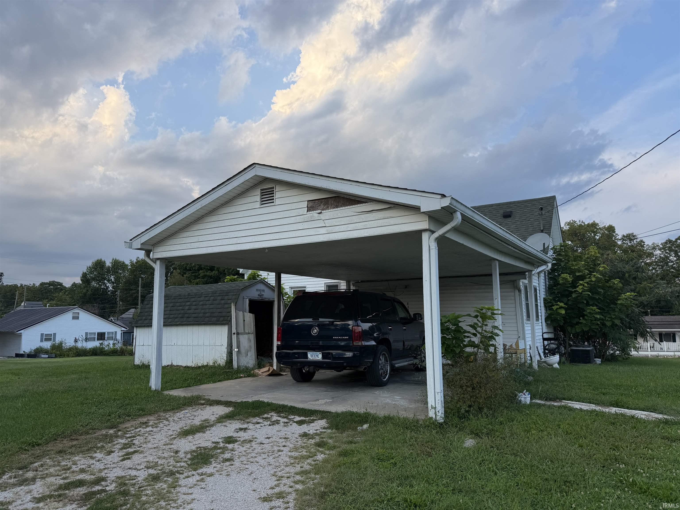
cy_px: 255
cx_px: 340
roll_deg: +0.6
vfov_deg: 56.8
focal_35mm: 24
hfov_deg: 71.6
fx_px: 471
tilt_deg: +5.0
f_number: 1.78
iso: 80
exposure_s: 1/1211
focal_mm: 6.76
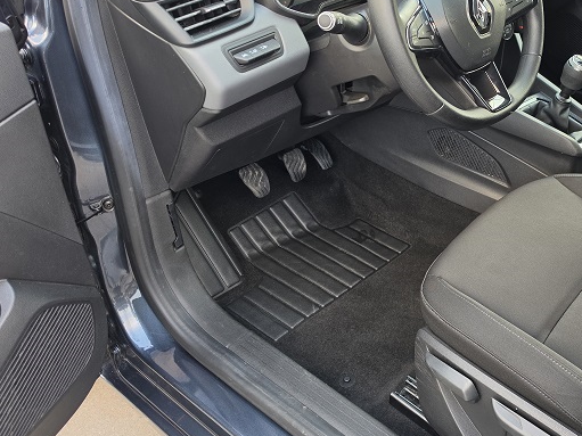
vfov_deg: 39.5
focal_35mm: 36
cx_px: 446
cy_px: 172
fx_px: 605
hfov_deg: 49.0
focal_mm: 6.5
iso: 80
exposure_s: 1/100
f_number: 1.4
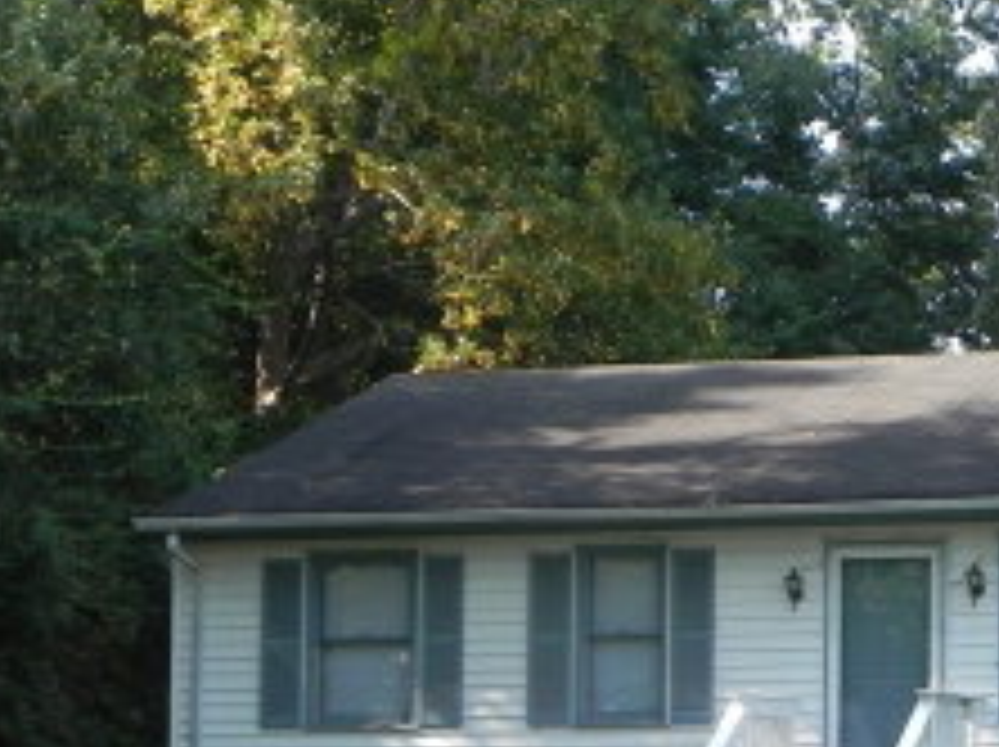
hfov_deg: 16.0
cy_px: 616
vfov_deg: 12.3
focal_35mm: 120
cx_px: 1102
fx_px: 3459
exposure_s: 1/232
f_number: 3.5
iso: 160
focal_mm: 9.2
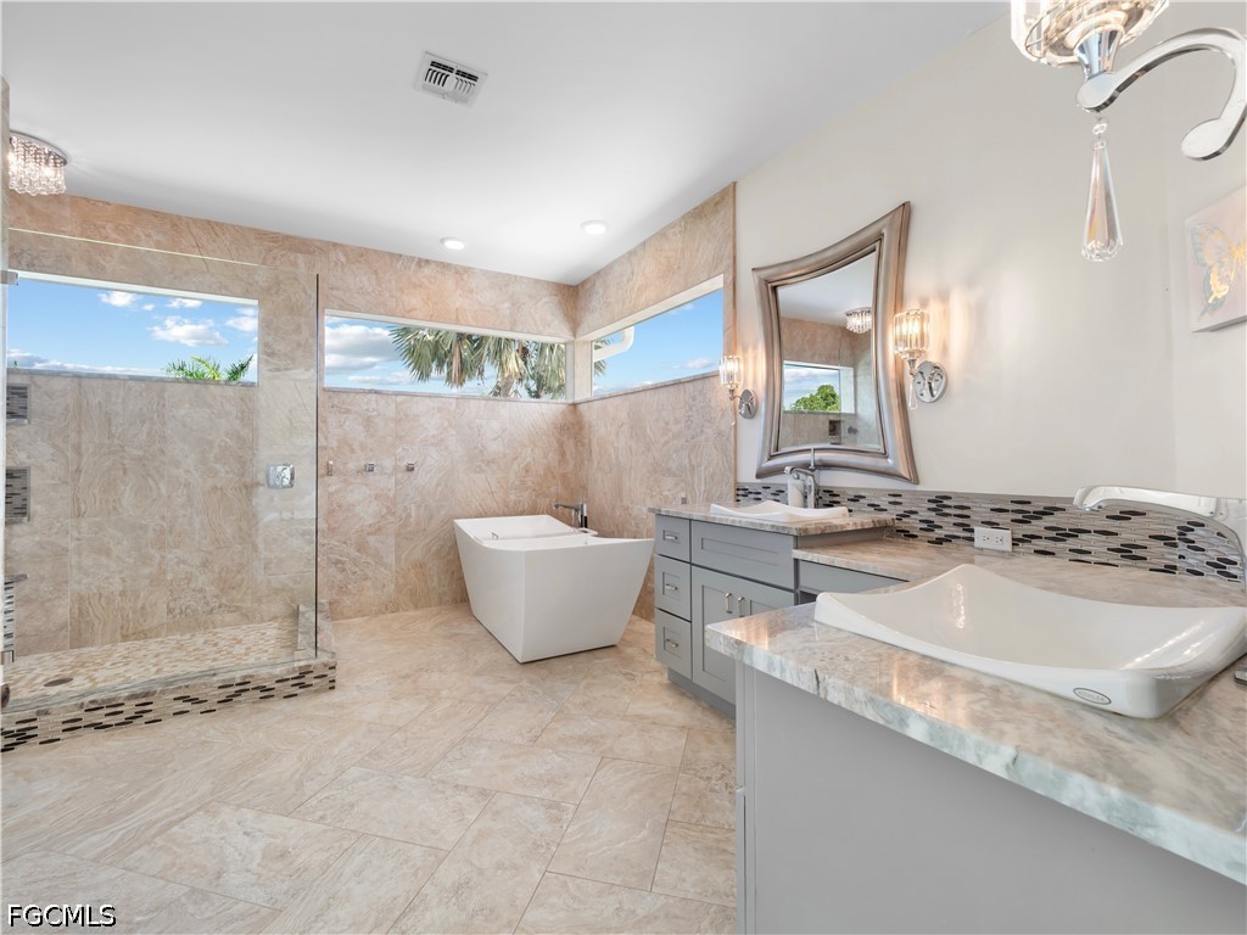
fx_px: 504
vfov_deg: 85.7
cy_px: 468
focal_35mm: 14
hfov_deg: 102.1
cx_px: 624
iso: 200
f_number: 7.1
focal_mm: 7
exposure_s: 1/13
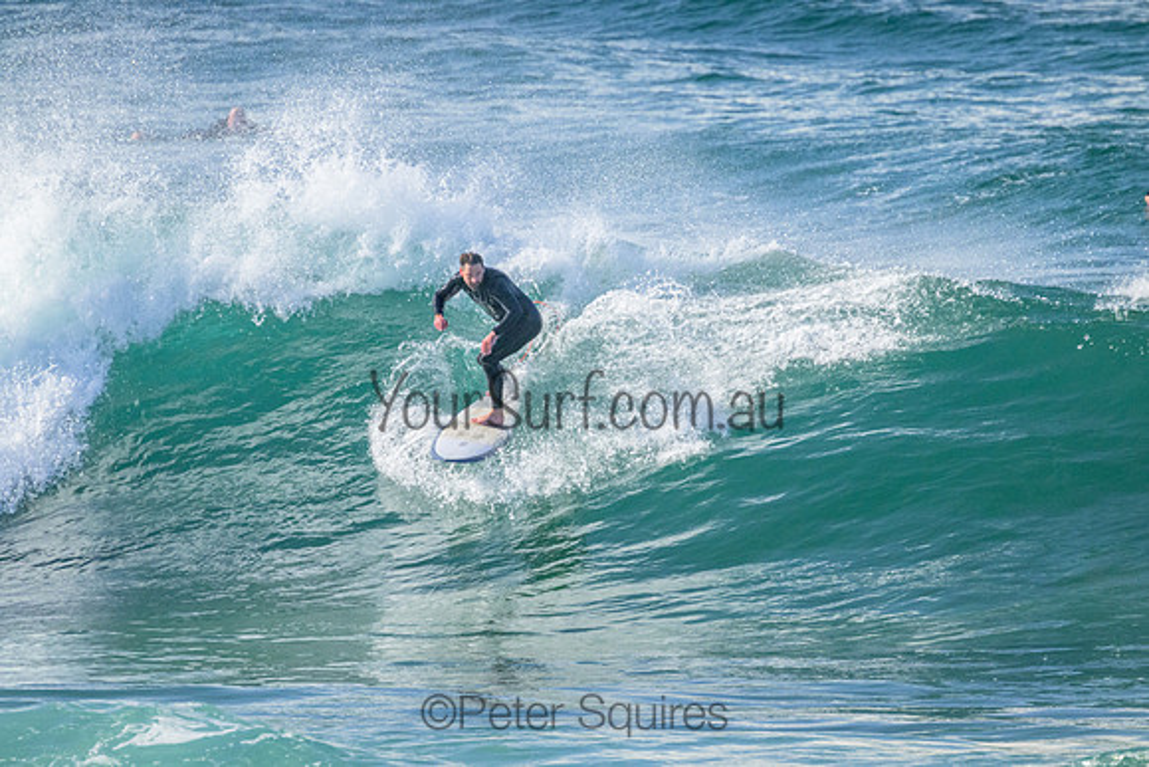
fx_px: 25538
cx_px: 574
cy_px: 384
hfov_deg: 2.6
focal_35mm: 800
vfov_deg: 1.7
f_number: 11
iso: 3600
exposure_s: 1/1600
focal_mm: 800
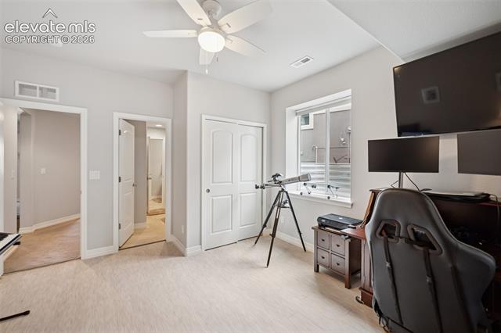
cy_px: 166
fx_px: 209
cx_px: 250
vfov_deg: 77.3
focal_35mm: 15
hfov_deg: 100.4
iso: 160
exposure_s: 1/15
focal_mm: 15
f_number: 2.8
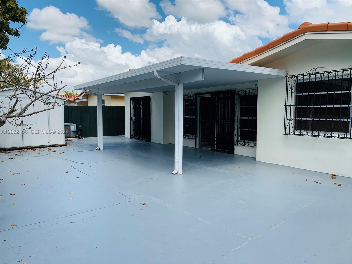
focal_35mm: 26
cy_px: 132
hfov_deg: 67.3
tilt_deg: -4.6
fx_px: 264
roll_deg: -0.4
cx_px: 176
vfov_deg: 53.1
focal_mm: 4.25
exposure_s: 1/2160
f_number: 1.8
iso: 25
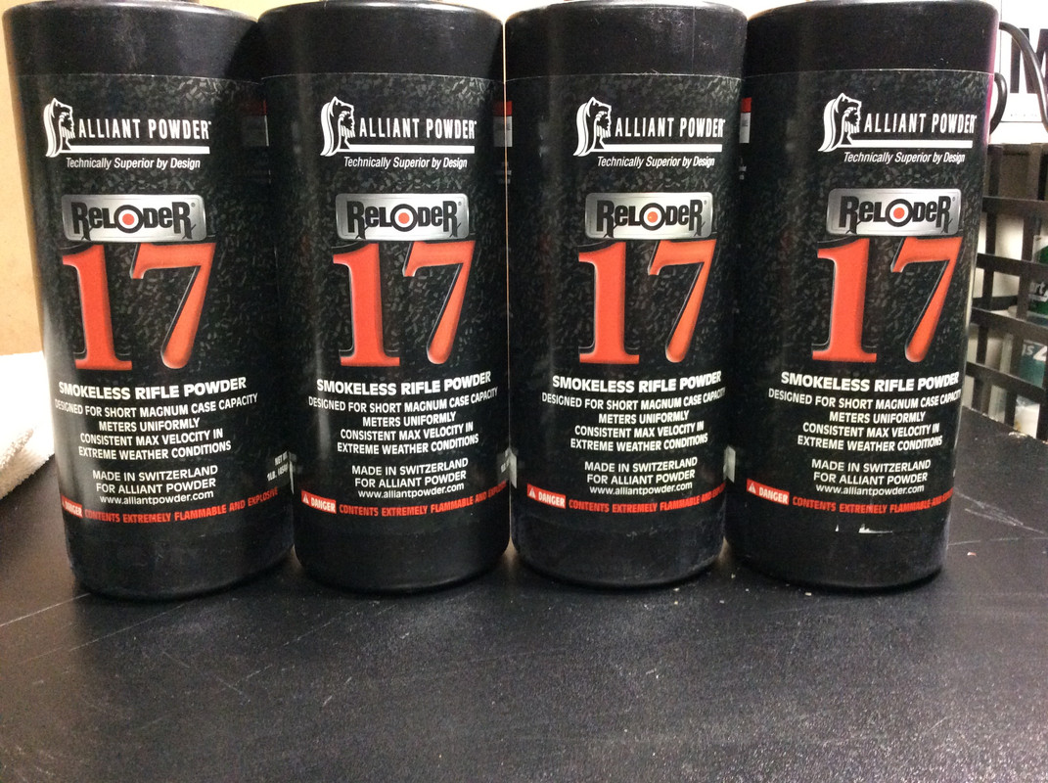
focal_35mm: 32
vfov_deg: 44.1
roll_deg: +1.0
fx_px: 967
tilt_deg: -13.5
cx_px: 524
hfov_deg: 56.9
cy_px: 392
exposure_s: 1/17
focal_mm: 3.3
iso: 320
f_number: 2.4
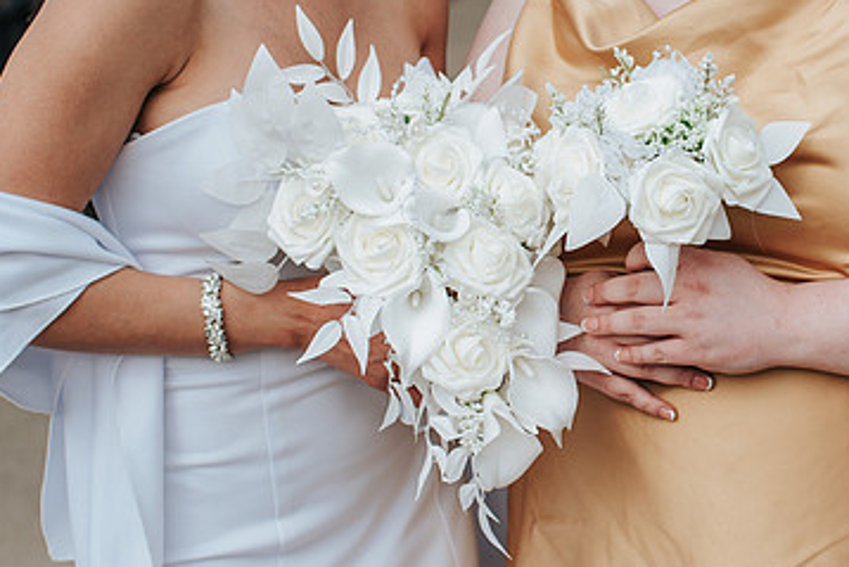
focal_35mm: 85
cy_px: 250
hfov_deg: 23.8
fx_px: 2005
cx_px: 584
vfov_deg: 16.1
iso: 100
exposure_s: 1/1000
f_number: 3.2
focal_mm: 35
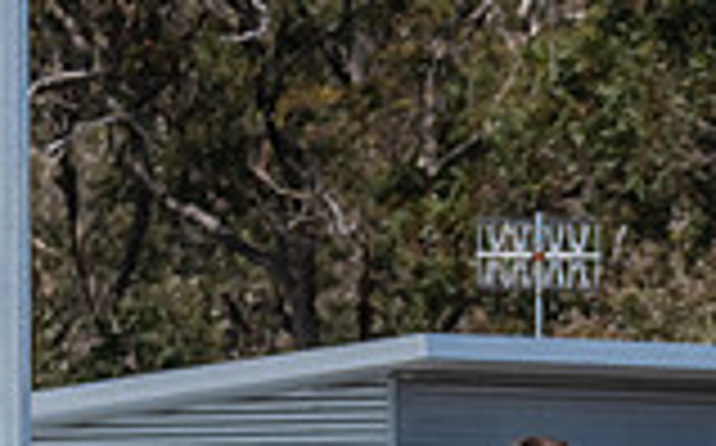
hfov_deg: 2.0
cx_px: 730
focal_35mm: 1062
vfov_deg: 1.2
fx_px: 20701
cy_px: 769
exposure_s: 1/1600
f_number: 11
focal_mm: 270
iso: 800
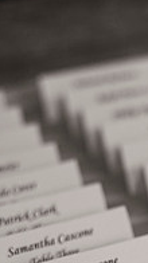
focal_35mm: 155
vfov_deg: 13.7
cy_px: 243
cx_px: 213
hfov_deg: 7.7
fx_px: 1083
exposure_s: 1/1000
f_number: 2.8
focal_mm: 50
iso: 640
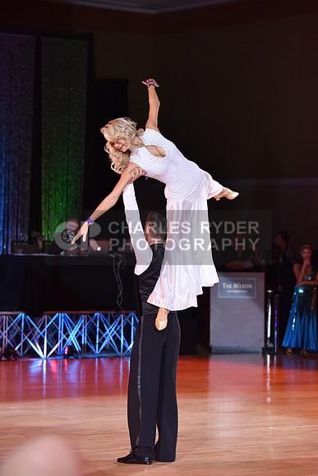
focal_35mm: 122
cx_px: 159
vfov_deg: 16.8
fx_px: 1615
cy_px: 238
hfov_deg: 11.2
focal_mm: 122
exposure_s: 1/250
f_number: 4
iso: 1600
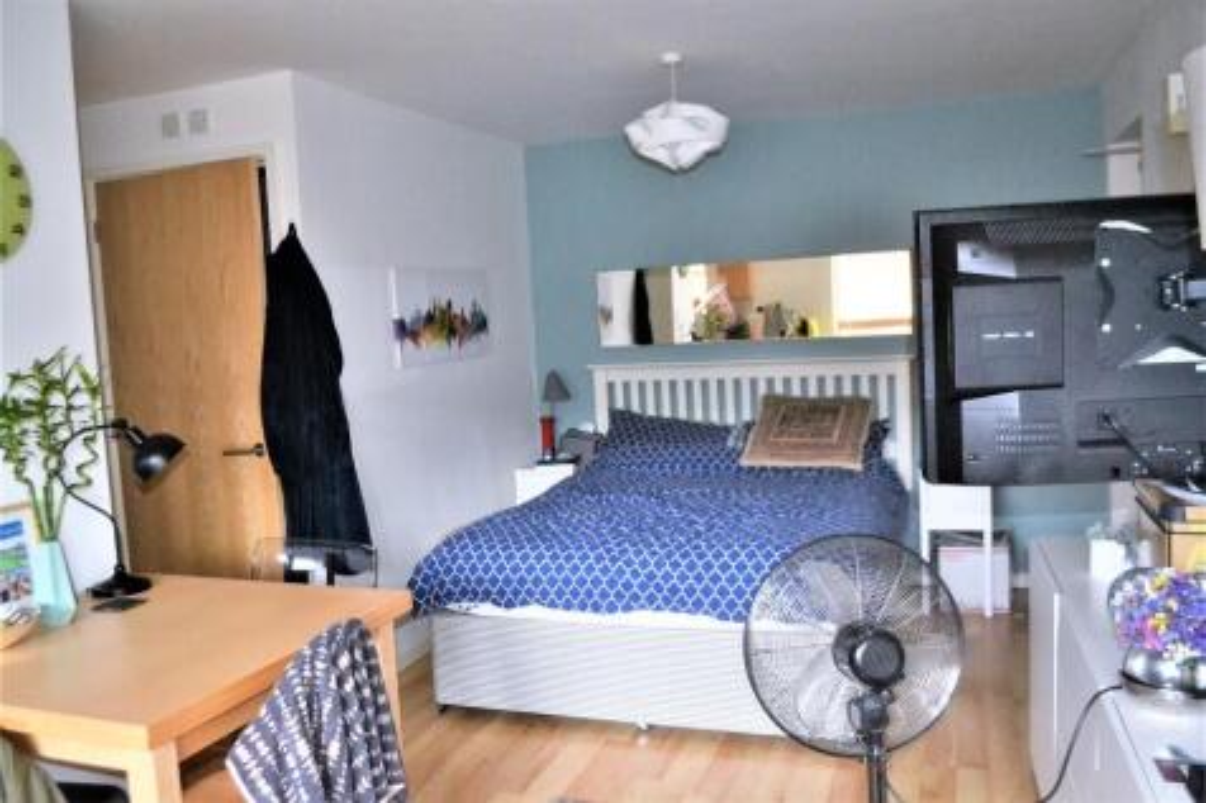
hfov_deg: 61.9
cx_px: 603
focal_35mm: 30
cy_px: 402
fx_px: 1005
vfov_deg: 43.6
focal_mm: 20
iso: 2800
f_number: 3.8
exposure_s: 1/60
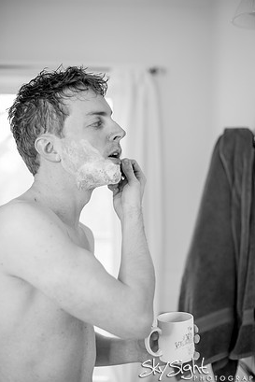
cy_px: 200
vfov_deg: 36.2
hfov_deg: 24.6
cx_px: 128
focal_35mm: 55
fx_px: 584
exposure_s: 1/250
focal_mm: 50
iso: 250
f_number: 2
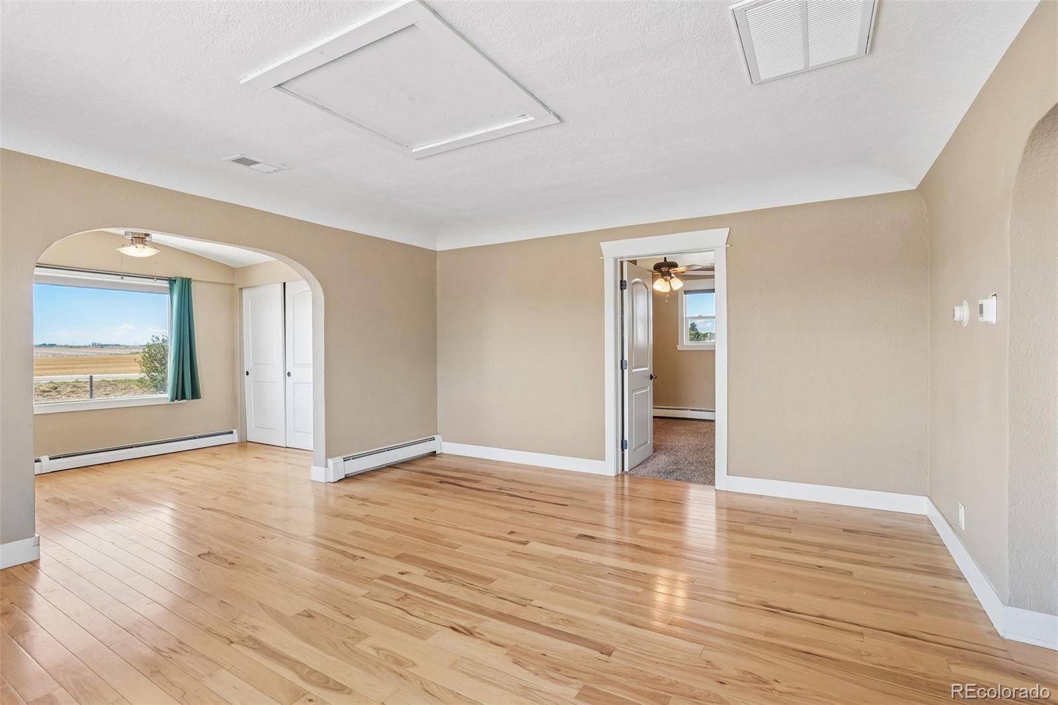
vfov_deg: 77.3
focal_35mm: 15
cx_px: 529
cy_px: 352
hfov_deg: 100.4
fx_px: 441
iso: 400
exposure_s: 1/50
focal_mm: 10
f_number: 8
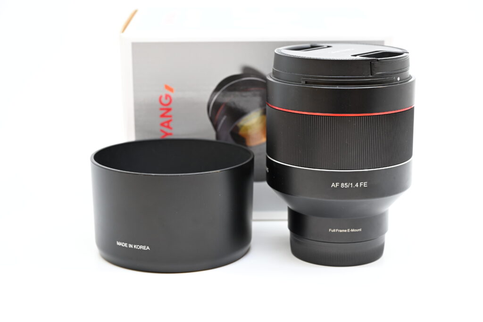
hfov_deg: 29.2
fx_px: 926
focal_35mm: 69
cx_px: 242
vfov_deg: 19.7
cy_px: 161
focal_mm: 69
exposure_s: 1/100
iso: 1000
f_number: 7.1
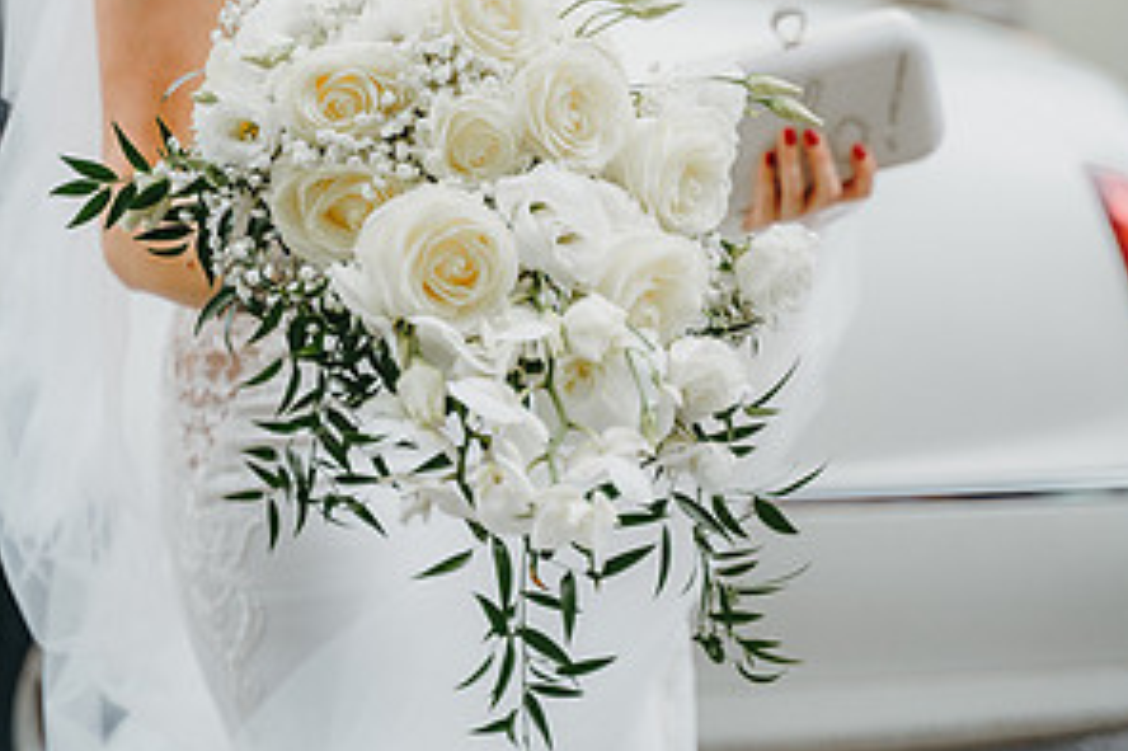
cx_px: 568
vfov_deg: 12.0
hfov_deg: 18.0
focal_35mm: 114
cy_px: 187
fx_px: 3570
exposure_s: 1/320
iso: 125
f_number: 2.8
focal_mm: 75
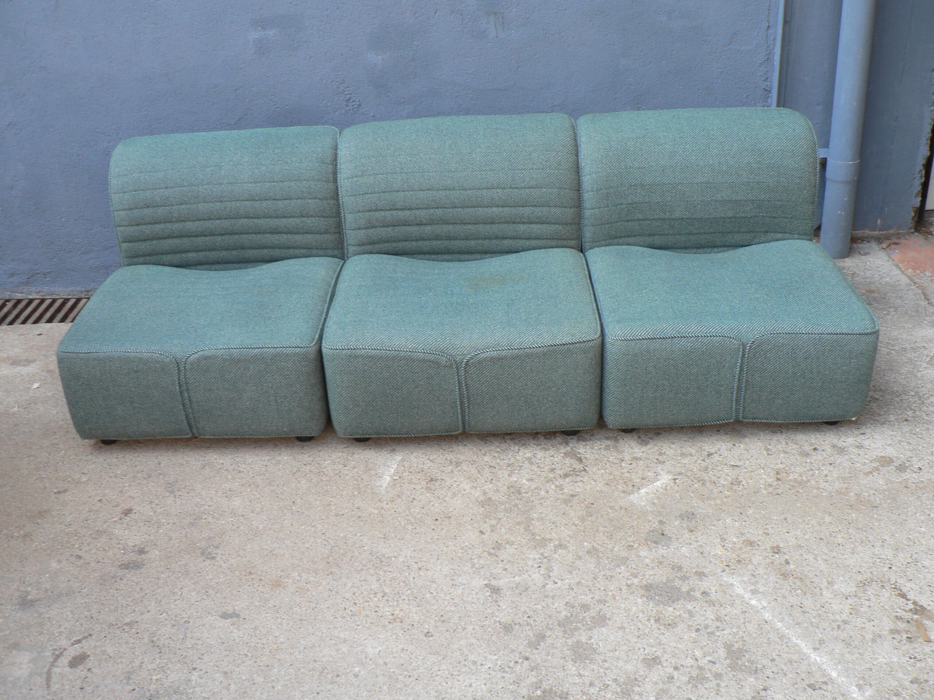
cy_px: 350
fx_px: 971
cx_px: 467
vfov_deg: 39.7
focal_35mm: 36
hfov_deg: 51.4
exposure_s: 1/80
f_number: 2.8
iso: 80
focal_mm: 6
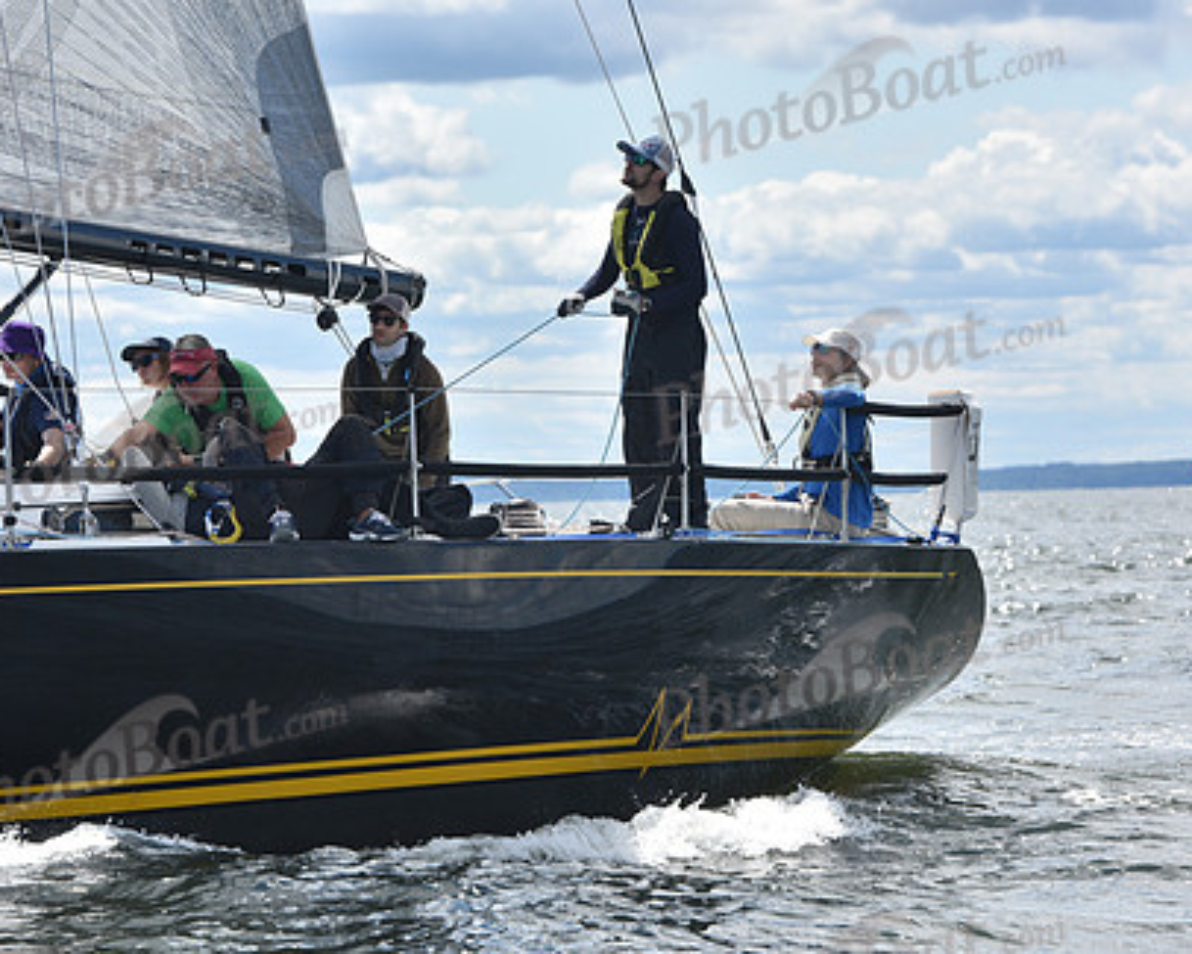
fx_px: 8045
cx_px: 502
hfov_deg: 8.5
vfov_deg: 6.8
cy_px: 562
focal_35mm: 228
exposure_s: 1/800
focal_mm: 170
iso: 250
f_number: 9
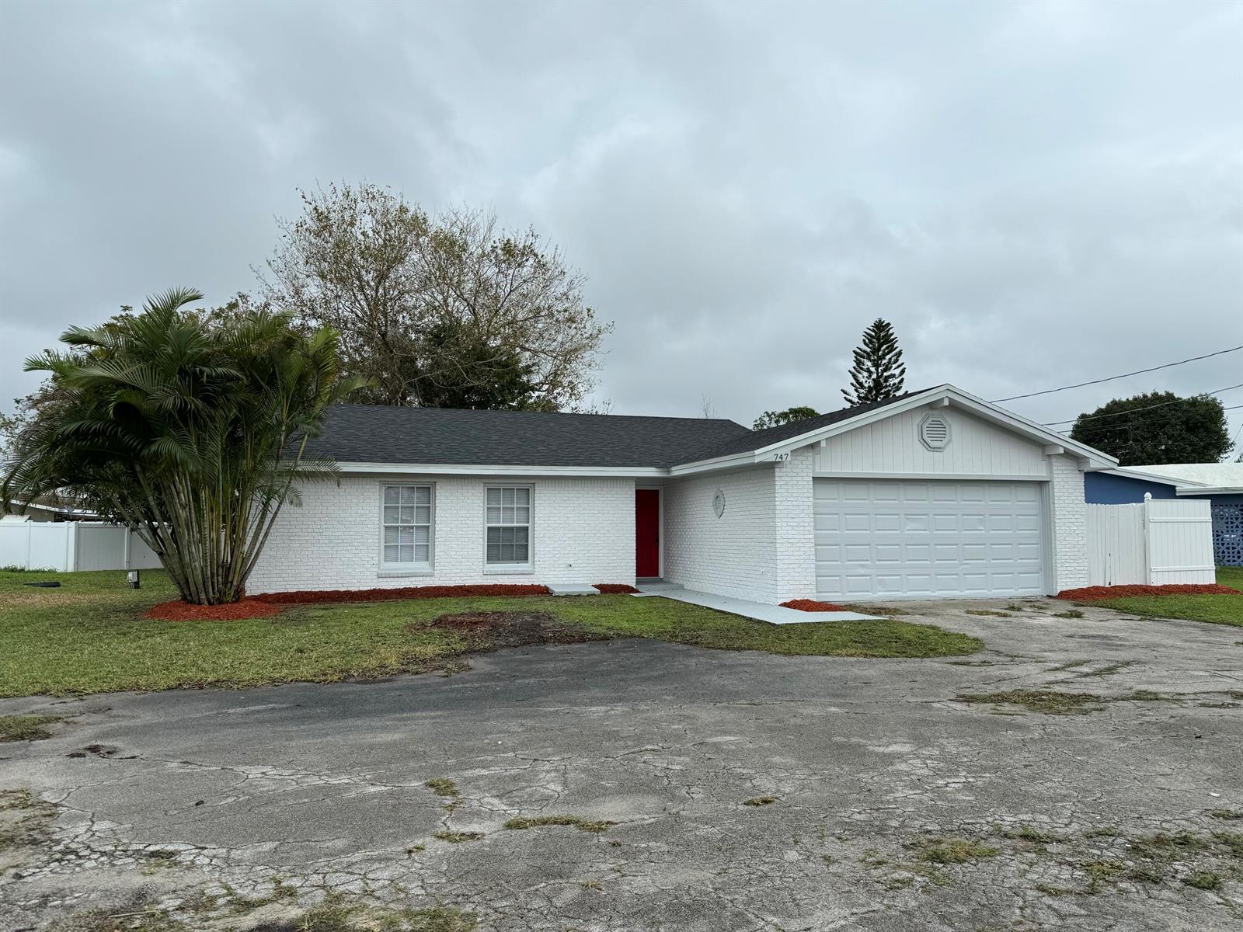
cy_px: 466
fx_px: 862
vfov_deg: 56.8
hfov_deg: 71.6
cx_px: 622
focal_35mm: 24
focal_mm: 6.86
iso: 80
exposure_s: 1/2331
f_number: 1.78
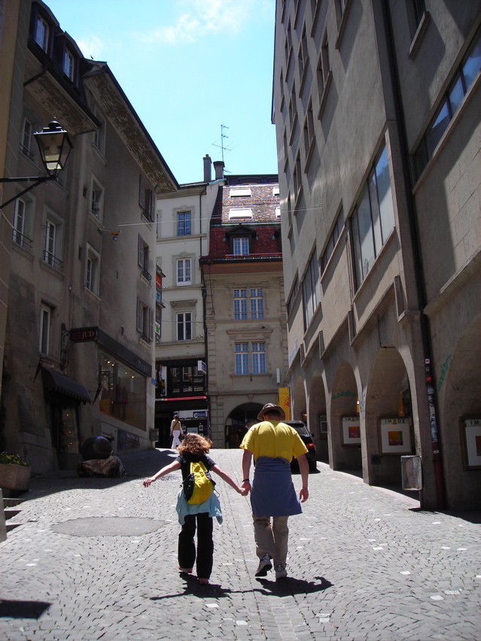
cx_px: 240
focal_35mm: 38
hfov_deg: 37.7
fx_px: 704
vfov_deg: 49.0
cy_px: 320
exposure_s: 1/453
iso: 50
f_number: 3.2
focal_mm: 6.3
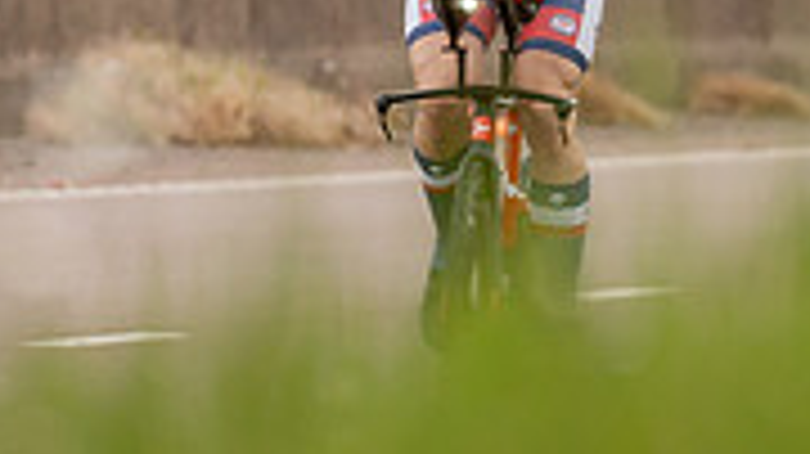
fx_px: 25157
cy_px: -91
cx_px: 420
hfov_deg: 1.8
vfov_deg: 1.0
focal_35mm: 1172
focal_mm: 200
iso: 320
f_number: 3.5
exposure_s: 1/1000
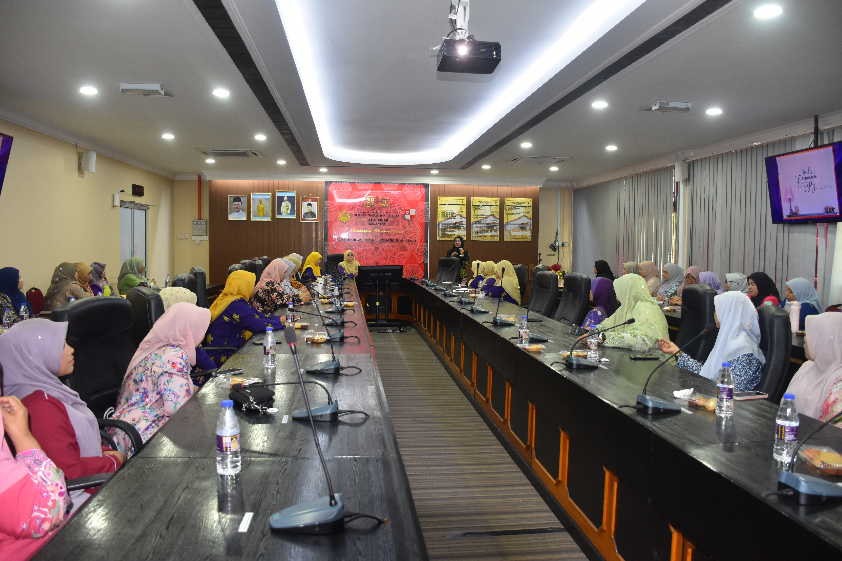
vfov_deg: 47.9
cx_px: 421
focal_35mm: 27
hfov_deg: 67.4
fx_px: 631
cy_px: 280
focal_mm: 18
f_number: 3.5
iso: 800
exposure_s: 1/60
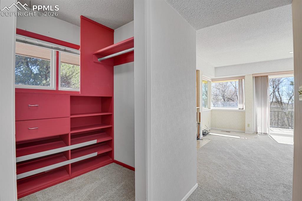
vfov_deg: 70.4
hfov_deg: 93.3
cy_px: 100
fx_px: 143
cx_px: 151
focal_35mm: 17
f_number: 8
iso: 250
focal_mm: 17
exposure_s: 1.3
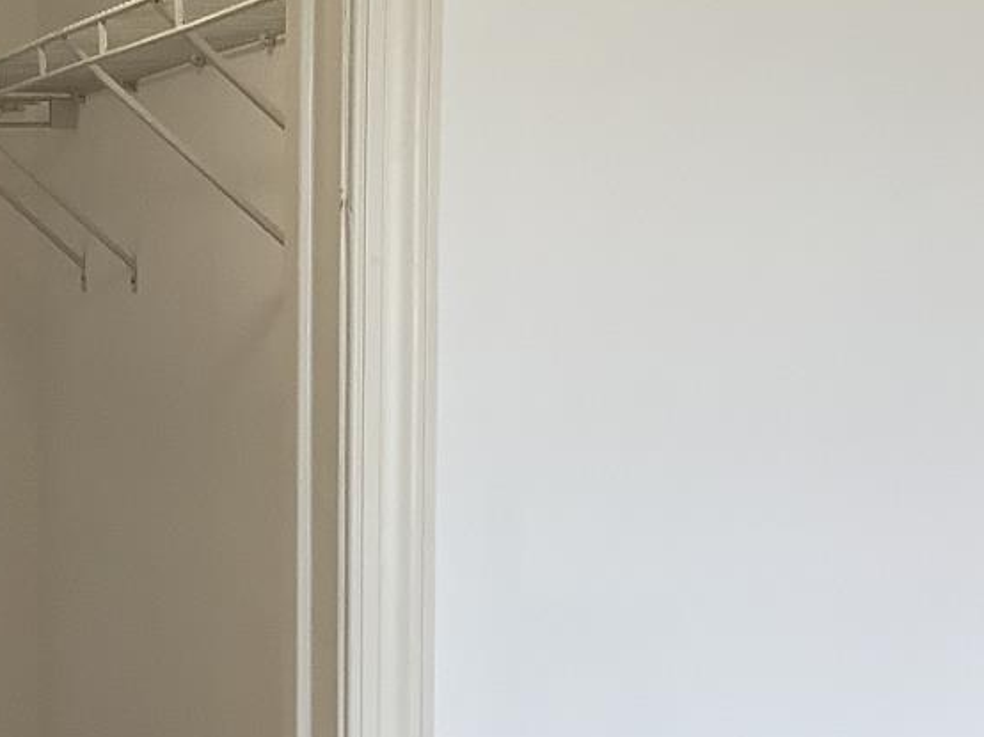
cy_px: 555
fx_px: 2387
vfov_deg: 17.5
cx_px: -137
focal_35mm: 84
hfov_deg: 21.9
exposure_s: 1/50
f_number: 2.4
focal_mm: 3.3
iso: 80
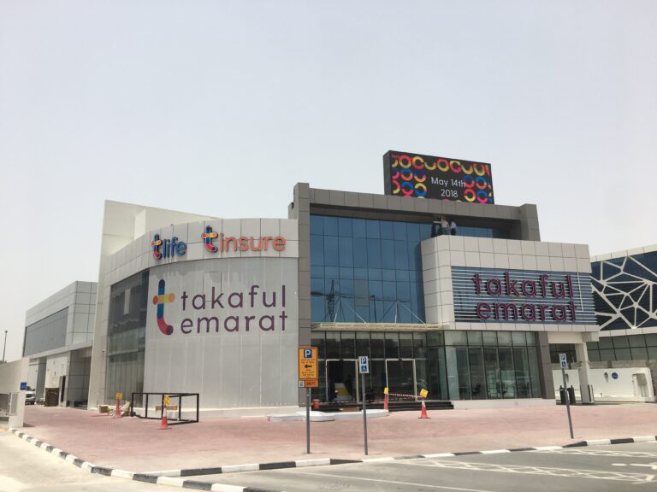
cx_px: 328
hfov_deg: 61.7
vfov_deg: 48.2
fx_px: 550
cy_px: 246
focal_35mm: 29
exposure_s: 1/2262
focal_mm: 4.15
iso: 25
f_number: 2.2
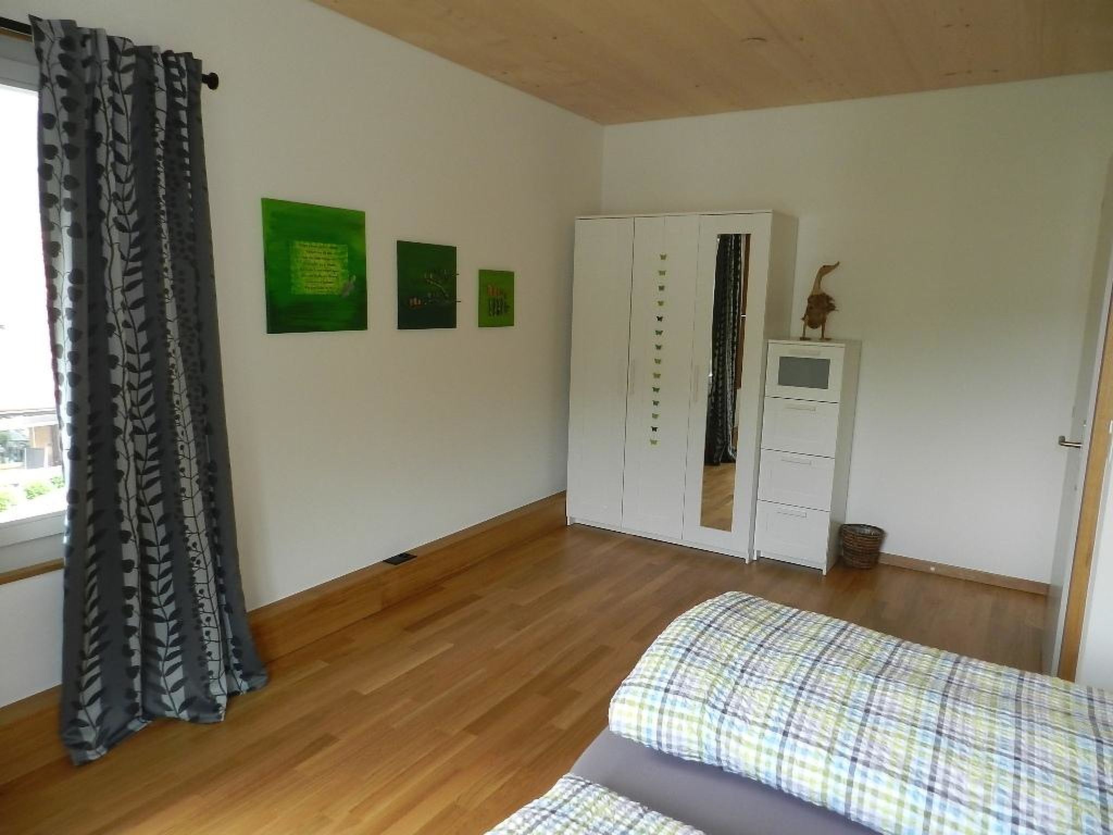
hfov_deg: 73.9
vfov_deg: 58.9
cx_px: 556
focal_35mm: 23
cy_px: 418
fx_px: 740
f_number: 3.4
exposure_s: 1/30
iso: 200
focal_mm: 4
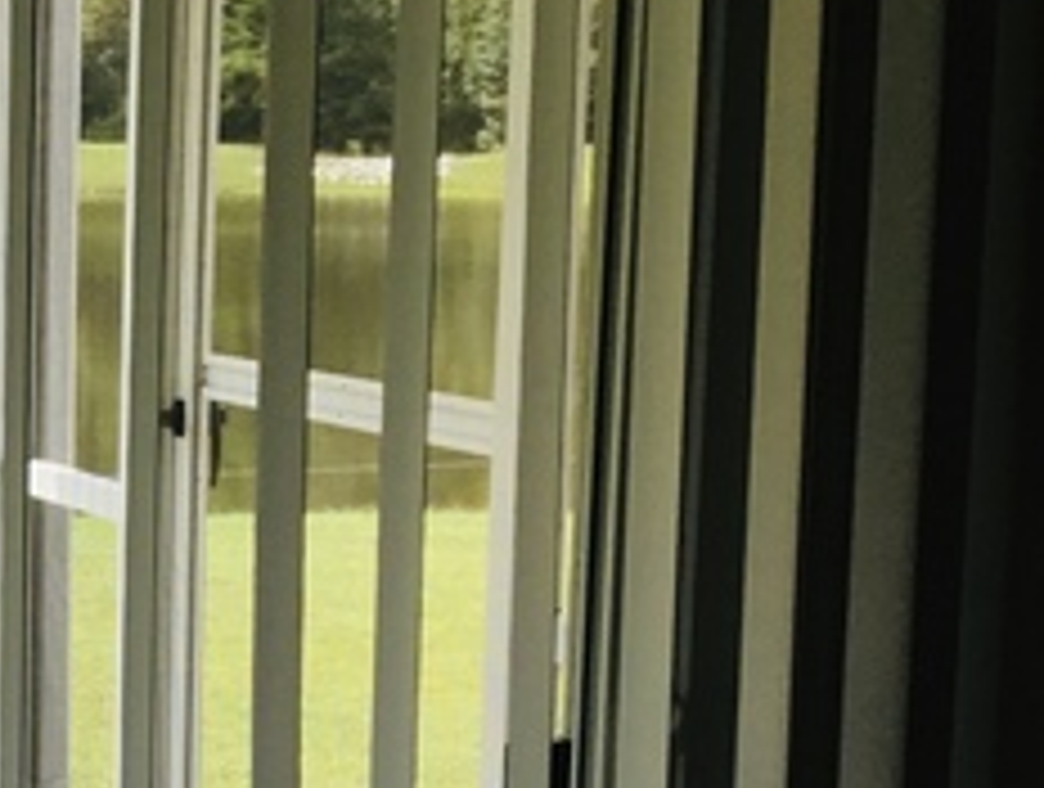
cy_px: 450
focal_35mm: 92
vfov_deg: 16.1
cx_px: -500
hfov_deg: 18.9
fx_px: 2780
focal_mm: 3.3
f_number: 2.4
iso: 25
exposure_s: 1/120
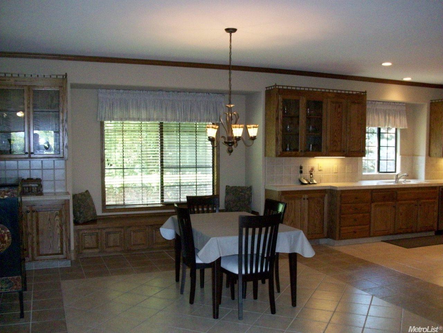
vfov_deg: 41.8
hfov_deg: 54.0
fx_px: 435
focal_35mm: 34
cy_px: 166
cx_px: 222
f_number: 2.8
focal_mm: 5.7
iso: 320
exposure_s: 1/60
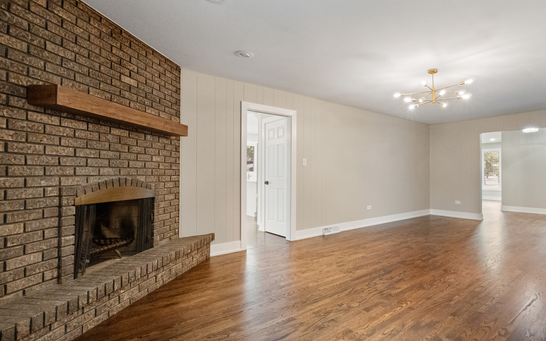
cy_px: 167
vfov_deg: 62.2
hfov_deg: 86.6
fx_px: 283
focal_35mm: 19
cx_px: 333
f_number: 7.1
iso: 3200
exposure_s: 1/30
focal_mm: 10
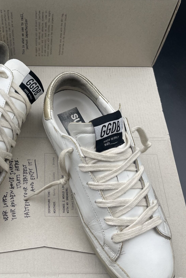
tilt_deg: -57.9
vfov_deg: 46.3
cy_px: 119
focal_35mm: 42
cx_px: 44
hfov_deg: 31.3
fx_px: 325
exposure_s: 1/618
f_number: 1.6
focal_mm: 5.1
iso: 32
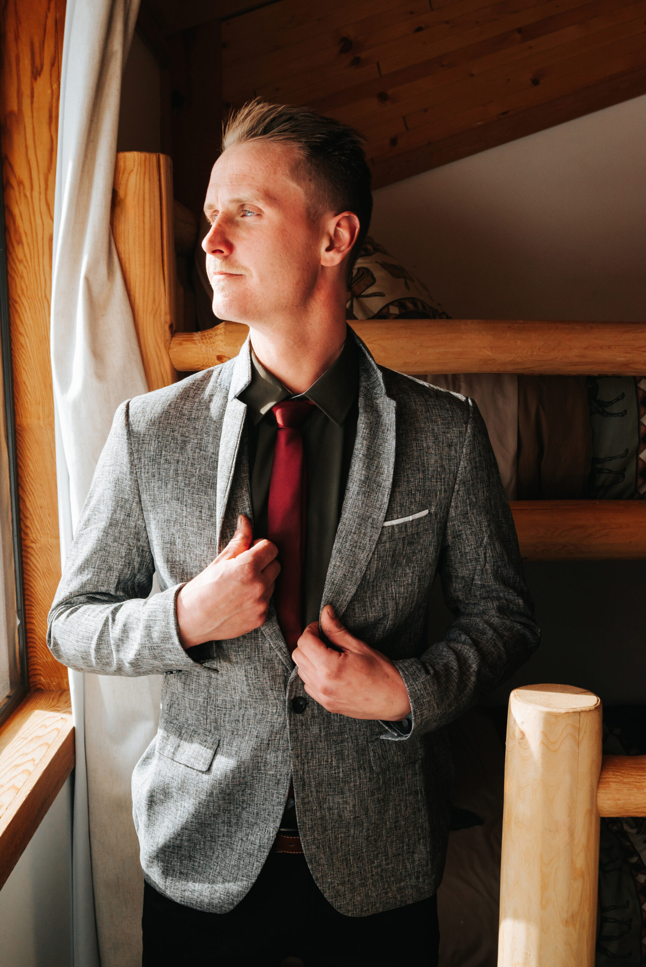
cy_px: 484
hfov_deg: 33.4
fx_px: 1076
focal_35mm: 40
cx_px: 323
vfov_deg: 48.4
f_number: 10
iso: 800
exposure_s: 1/320
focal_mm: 40
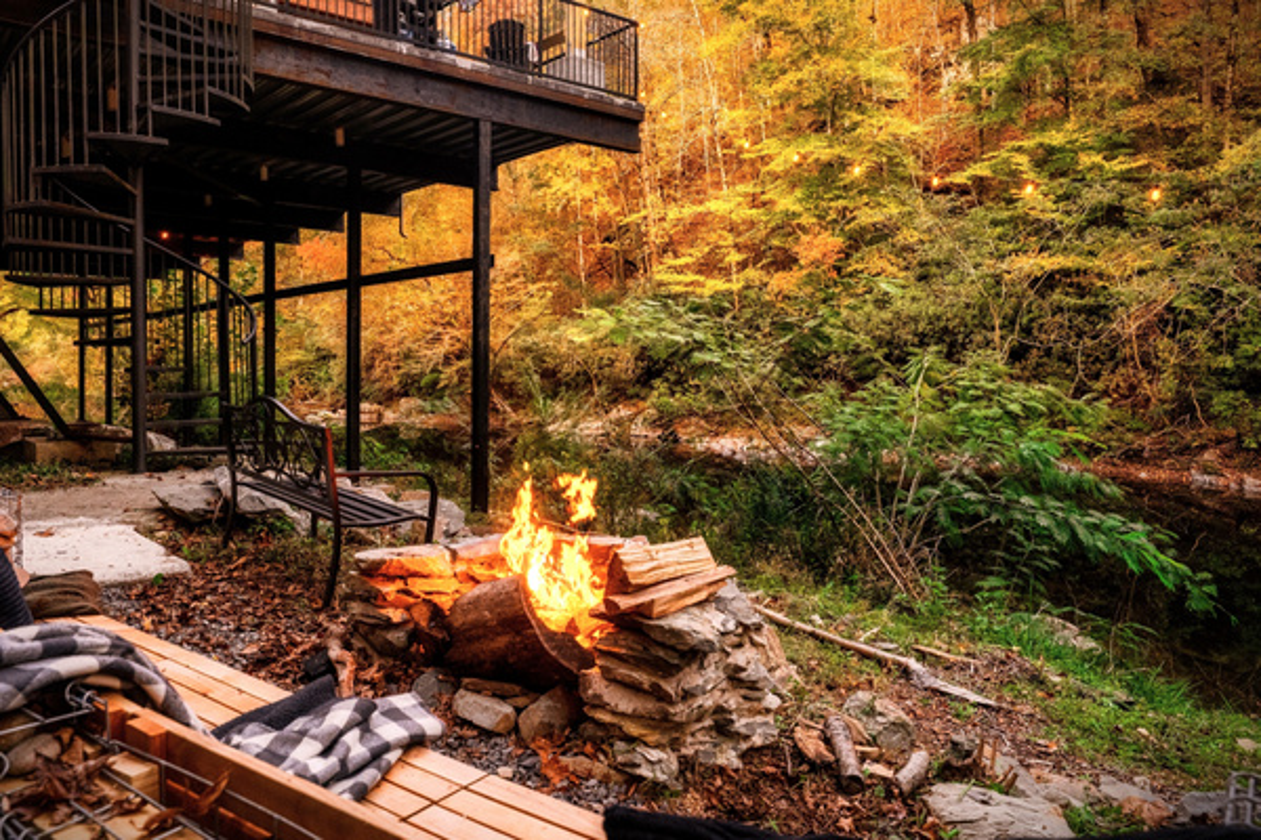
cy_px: 420
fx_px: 841
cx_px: 630
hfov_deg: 73.7
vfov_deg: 53.1
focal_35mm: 24
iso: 4000
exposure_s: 1/200
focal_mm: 24
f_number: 8
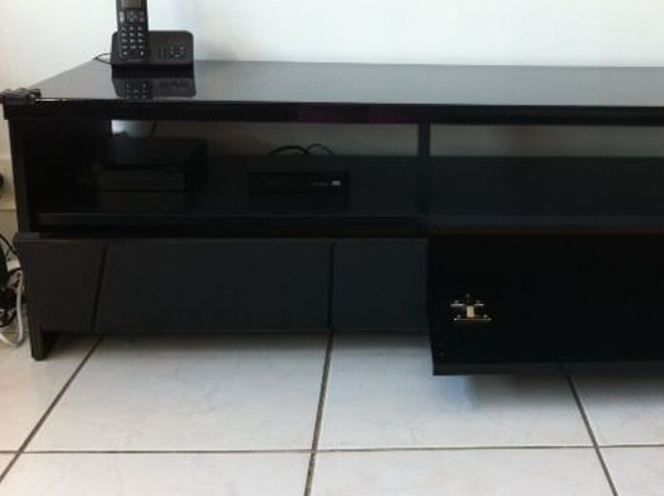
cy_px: 202
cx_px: 460
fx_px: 958
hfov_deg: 37.7
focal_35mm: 50
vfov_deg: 29.0
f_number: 2.8
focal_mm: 3.85
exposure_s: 1/24
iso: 80
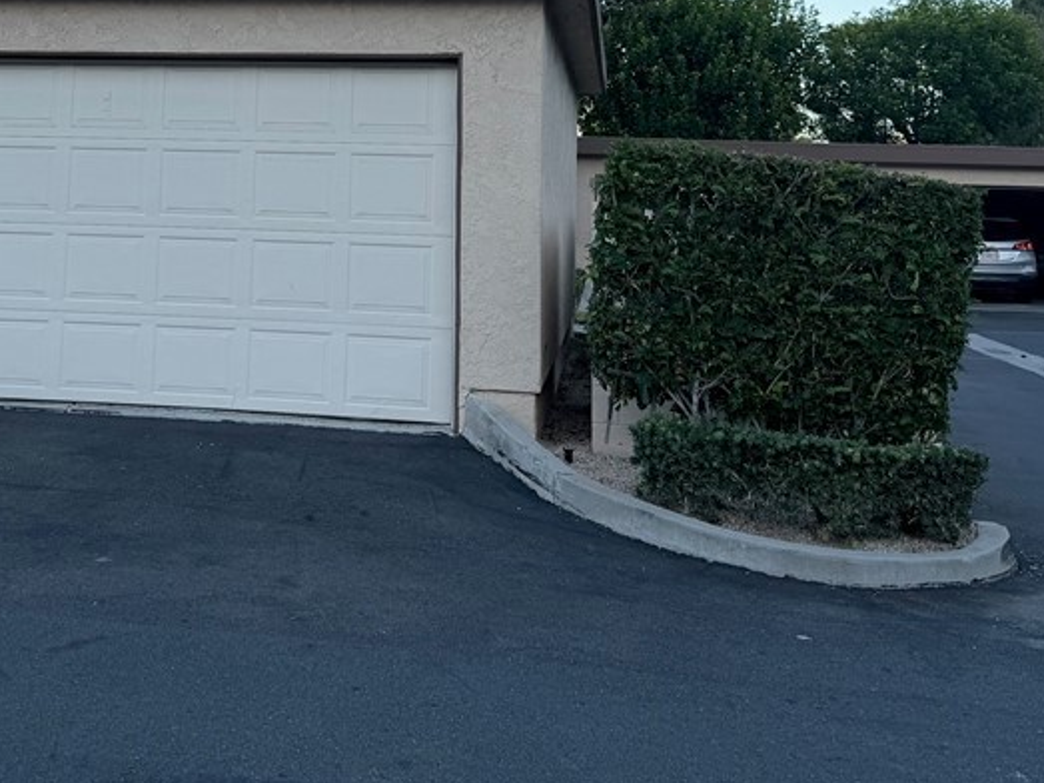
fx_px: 1417
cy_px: 90
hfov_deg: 39.8
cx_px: 319
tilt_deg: +4.1
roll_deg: -2.2
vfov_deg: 29.7
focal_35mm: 47
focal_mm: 6.76
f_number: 1.78
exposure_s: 1/1005
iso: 80
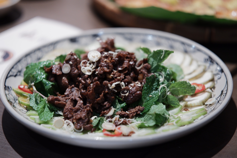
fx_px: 553
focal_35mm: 84
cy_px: 79
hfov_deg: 24.2
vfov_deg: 16.3
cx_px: 118
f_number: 1.7
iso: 1250
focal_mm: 56
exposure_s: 1/85
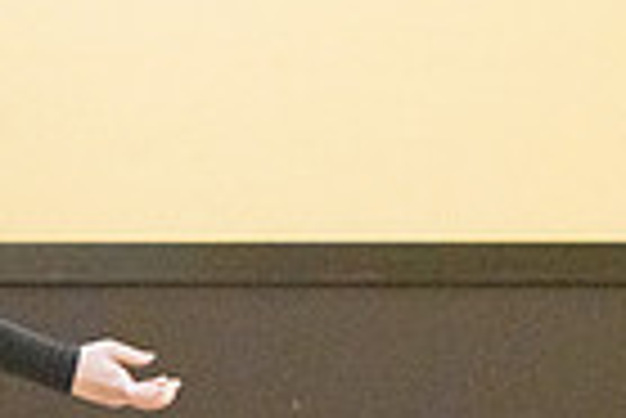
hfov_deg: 4.9
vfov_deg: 3.3
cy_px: 254
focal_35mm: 418
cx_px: -351
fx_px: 7276
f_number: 4.5
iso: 10000
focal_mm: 100
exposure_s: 1/1000
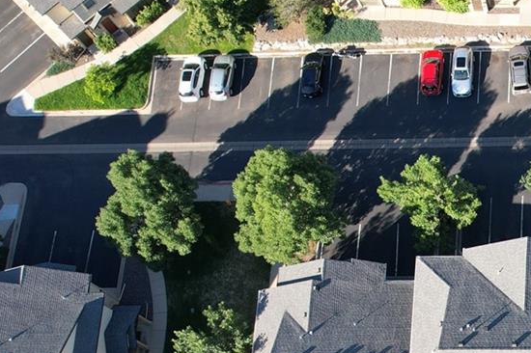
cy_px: 354
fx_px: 943
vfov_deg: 20.5
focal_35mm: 64
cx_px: 647
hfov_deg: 27.4
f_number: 2.8
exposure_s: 1/640
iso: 100
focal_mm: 8.38
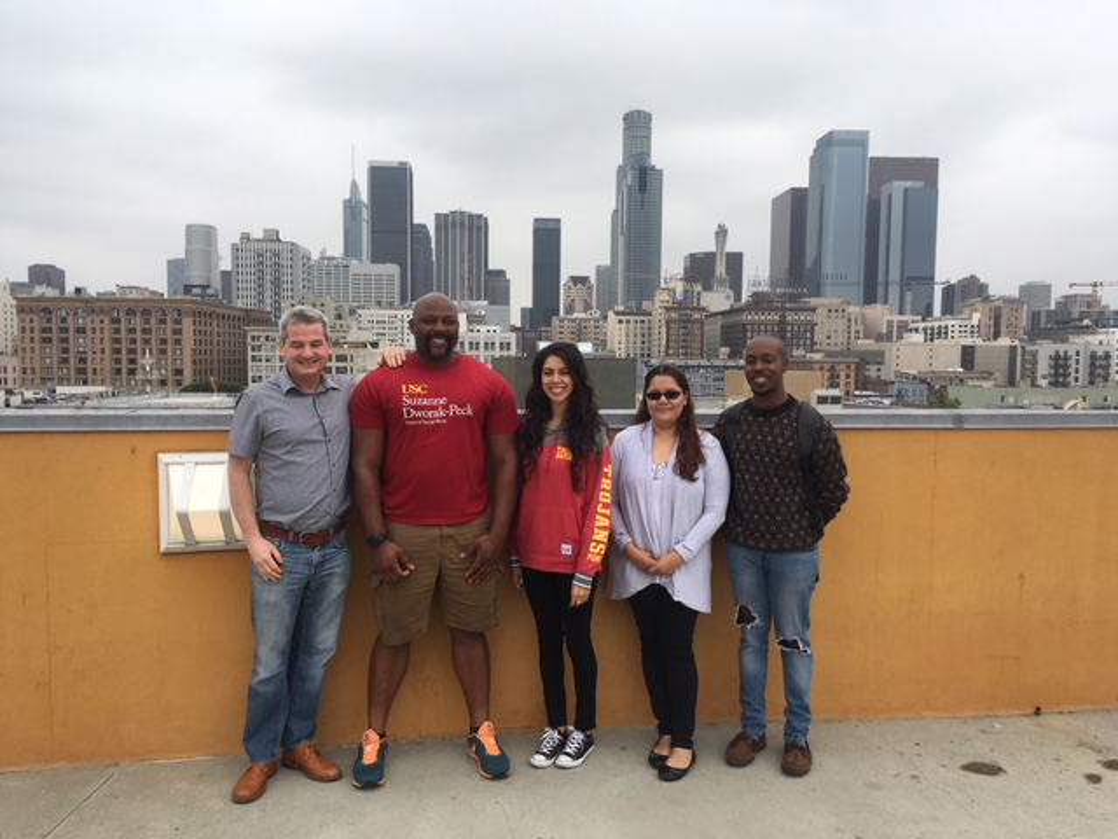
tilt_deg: -4.9
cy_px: 420
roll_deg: -0.5
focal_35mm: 29
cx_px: 559
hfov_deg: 61.7
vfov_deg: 48.2
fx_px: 937
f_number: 2.2
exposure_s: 1/974
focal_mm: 4.15
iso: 25
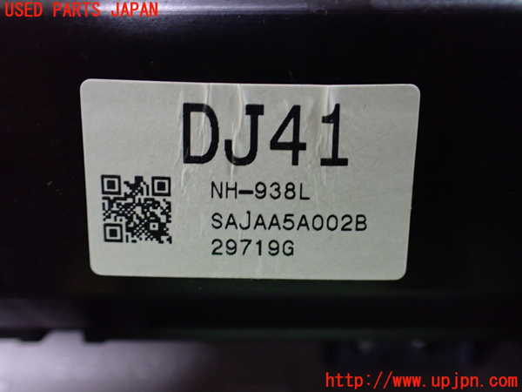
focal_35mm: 30
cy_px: 196
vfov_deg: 46.8
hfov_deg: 60.0
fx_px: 452
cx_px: 261
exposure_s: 1/40
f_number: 2.3
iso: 800
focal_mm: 5.4
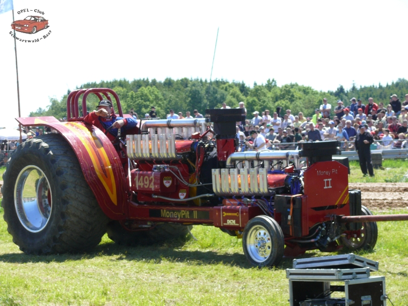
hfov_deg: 14.5
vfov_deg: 10.9
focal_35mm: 136
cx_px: 204
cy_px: 153
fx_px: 1603
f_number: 5
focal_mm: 28.8
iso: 100
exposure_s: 1/250
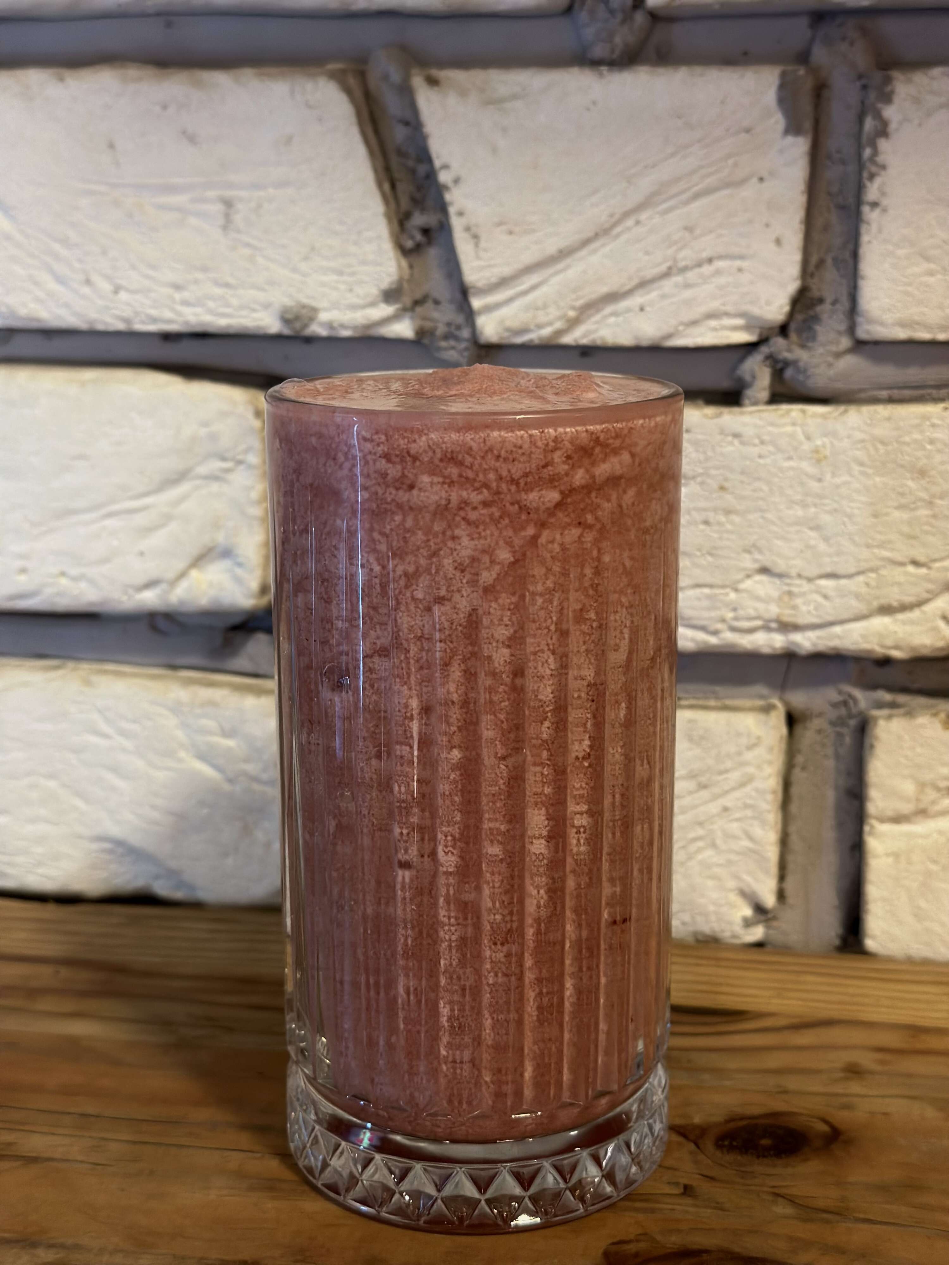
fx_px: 1755
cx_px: 474
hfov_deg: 30.3
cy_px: 632
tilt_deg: -13.0
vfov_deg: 39.7
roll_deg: +0.3
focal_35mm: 48
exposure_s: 1/33
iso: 400
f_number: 1.78
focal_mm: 6.86
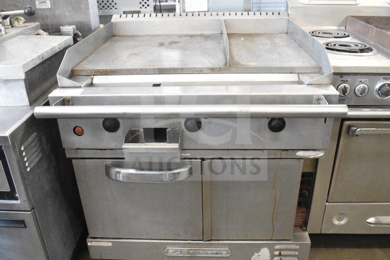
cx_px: 195
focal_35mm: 32
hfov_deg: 59.5
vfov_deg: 41.7
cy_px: 130
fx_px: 341
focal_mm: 21
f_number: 5.6
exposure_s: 1/125
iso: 6400
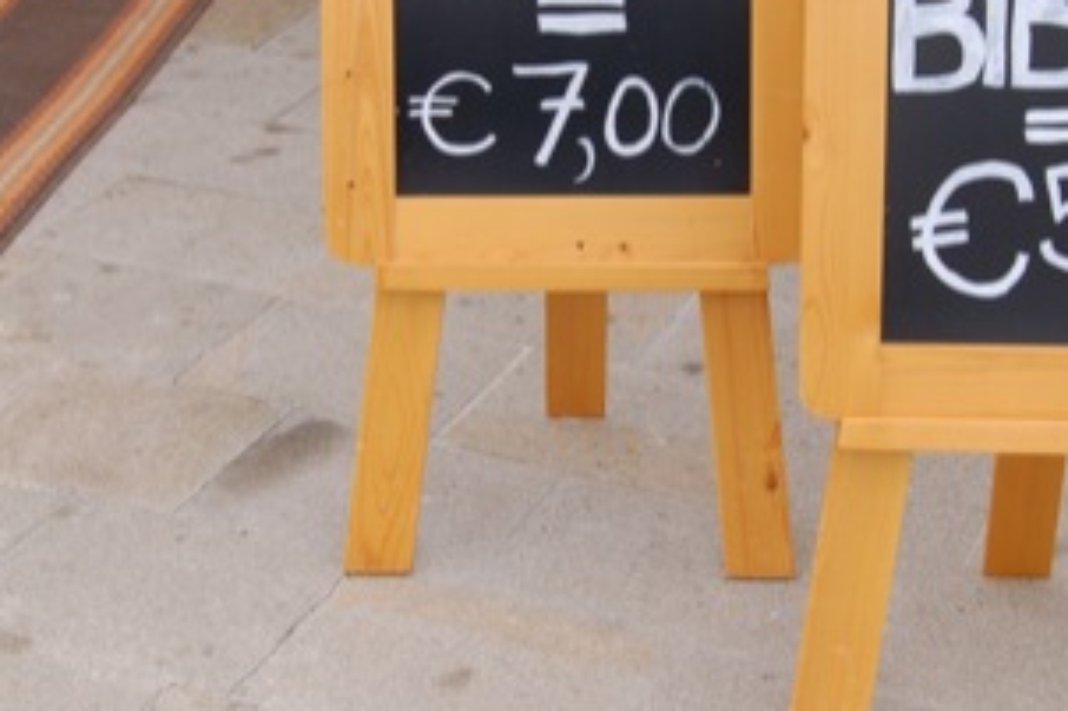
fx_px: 2166
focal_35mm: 73
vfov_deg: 18.5
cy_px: 189
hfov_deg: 27.7
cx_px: 598
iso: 200
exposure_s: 1/125
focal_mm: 23
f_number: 5.6
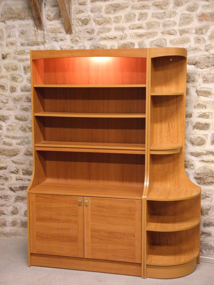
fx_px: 387
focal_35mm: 47
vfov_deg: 40.4
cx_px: 107
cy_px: 142
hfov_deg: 30.9
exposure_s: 1/8
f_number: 3.9
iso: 320
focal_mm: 8.6
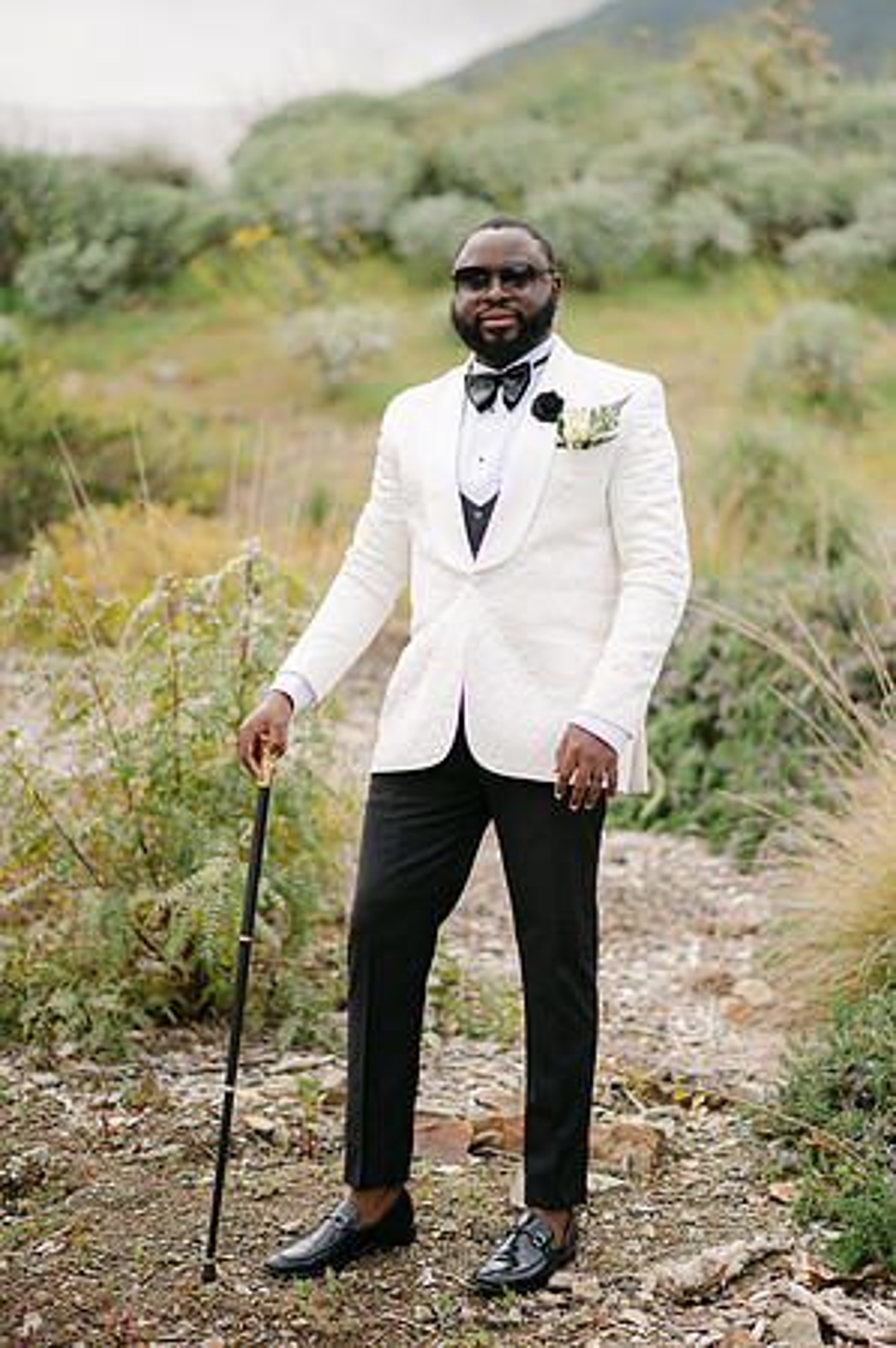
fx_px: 3180
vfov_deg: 23.9
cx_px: 448
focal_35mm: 85
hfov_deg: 16.0
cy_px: 674
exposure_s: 1/4000
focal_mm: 85
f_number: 2
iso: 100
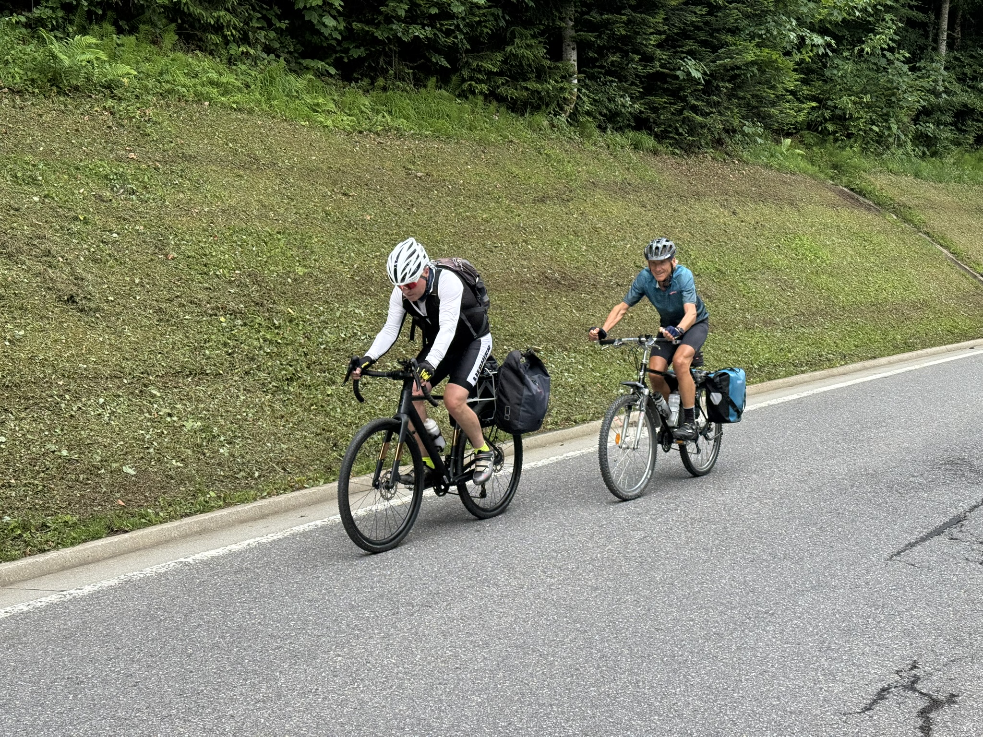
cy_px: 368
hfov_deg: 39.7
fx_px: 1363
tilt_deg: -8.7
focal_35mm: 48
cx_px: 492
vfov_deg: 30.3
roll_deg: +4.6
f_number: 1.78
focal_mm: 6.76
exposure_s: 1/518
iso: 64
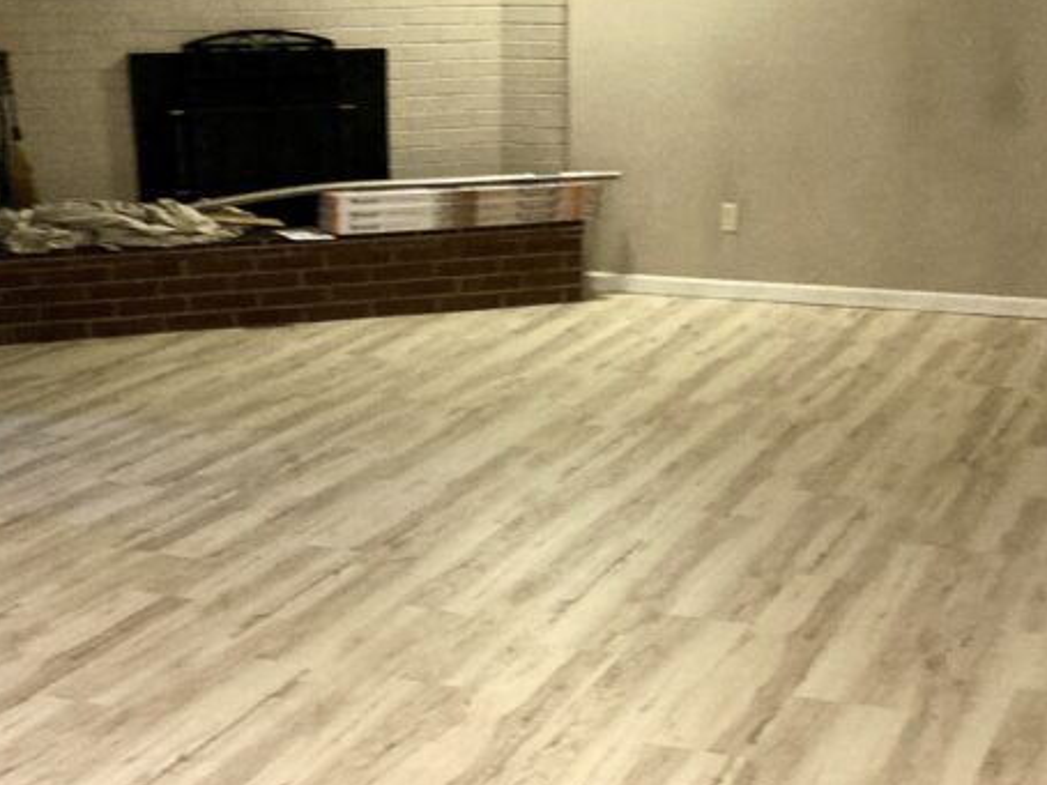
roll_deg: -1.3
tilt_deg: -18.2
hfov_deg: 30.7
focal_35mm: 63
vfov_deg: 22.8
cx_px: 571
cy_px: 686
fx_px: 1905
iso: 320
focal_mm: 3.99
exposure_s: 1/60
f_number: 1.8
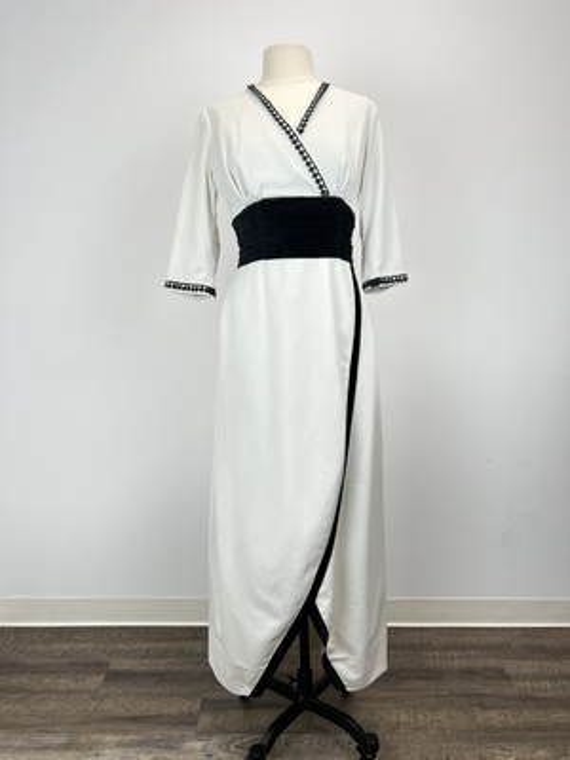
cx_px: 285
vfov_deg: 67.3
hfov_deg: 53.1
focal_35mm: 26
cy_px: 380
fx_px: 571
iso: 50
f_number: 1.5
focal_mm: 5.7
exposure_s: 1/120
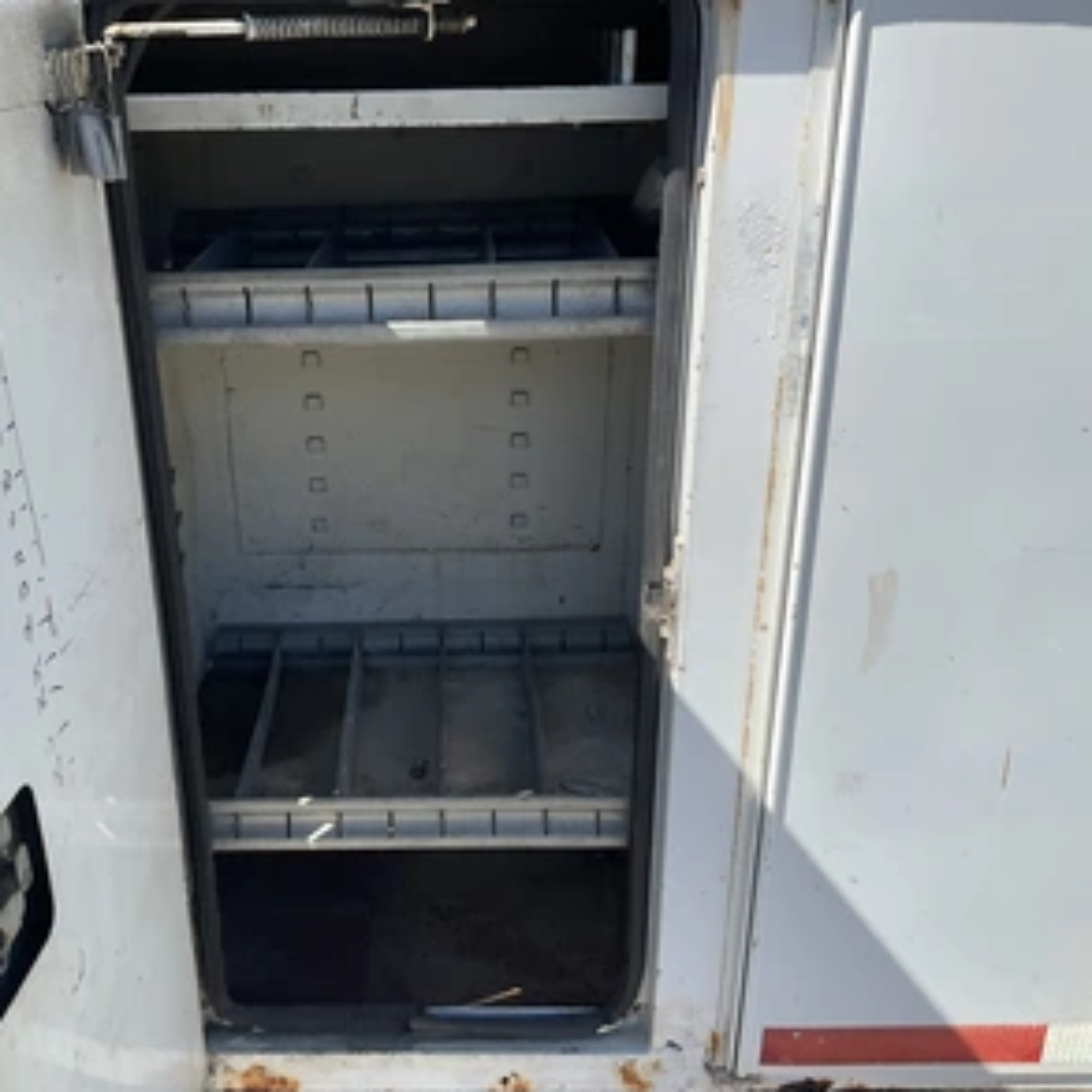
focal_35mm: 35
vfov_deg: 47.2
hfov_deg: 46.8
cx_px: 406
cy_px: 555
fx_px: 1249
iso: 25
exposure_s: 1/1076
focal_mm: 3
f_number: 1.8
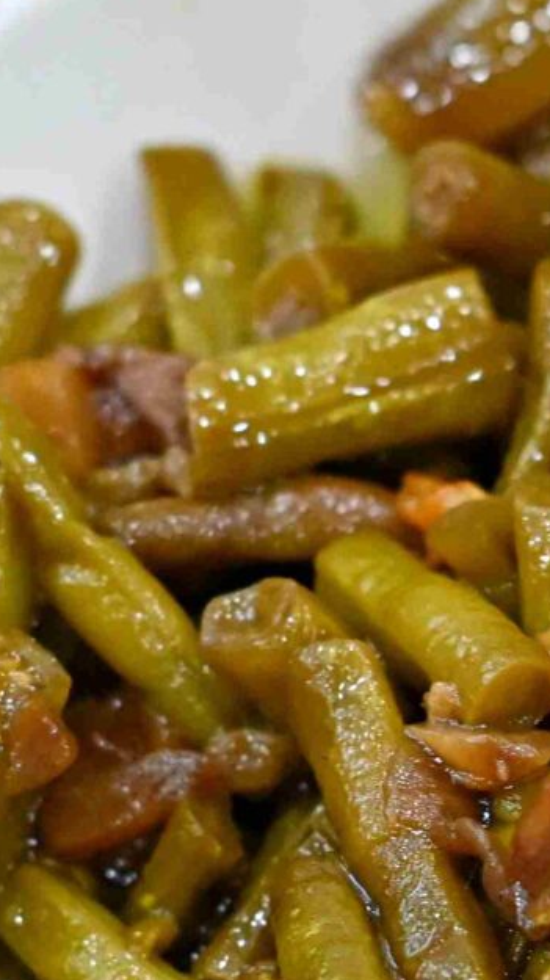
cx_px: 447
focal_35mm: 322
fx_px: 8359
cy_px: 797
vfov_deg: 6.7
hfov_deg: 3.8
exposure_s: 1/200
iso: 900
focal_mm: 50
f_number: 3.2
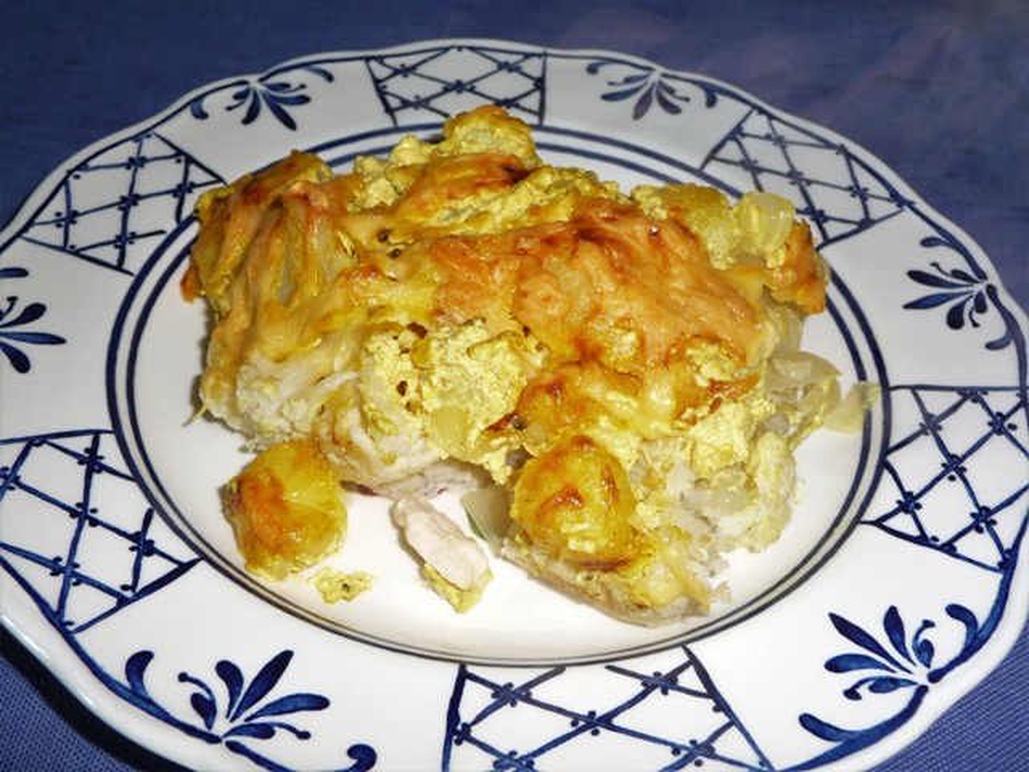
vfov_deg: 37.7
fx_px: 1130
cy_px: 386
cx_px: 514
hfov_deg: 49.0
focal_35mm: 38
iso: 100
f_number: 3.8
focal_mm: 6.3
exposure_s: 1/30
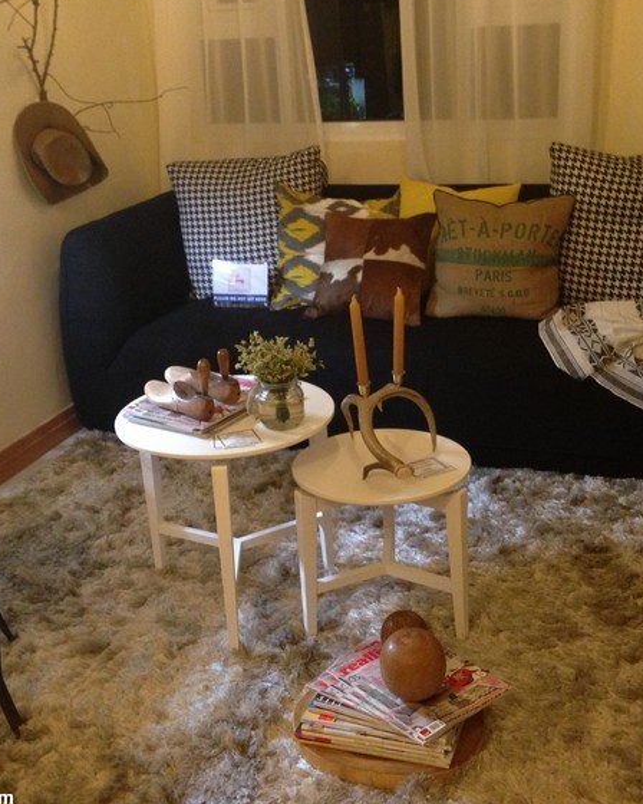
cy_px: 386
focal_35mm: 46
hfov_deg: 32.7
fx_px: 1094
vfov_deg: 40.3
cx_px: 344
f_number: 2.4
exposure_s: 1/20
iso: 320
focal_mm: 4.13
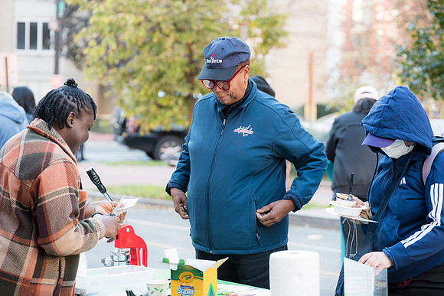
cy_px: 148
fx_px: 1234
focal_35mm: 100
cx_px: 222
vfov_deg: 13.7
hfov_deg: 20.4
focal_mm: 100
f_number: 4
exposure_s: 1/200
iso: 800
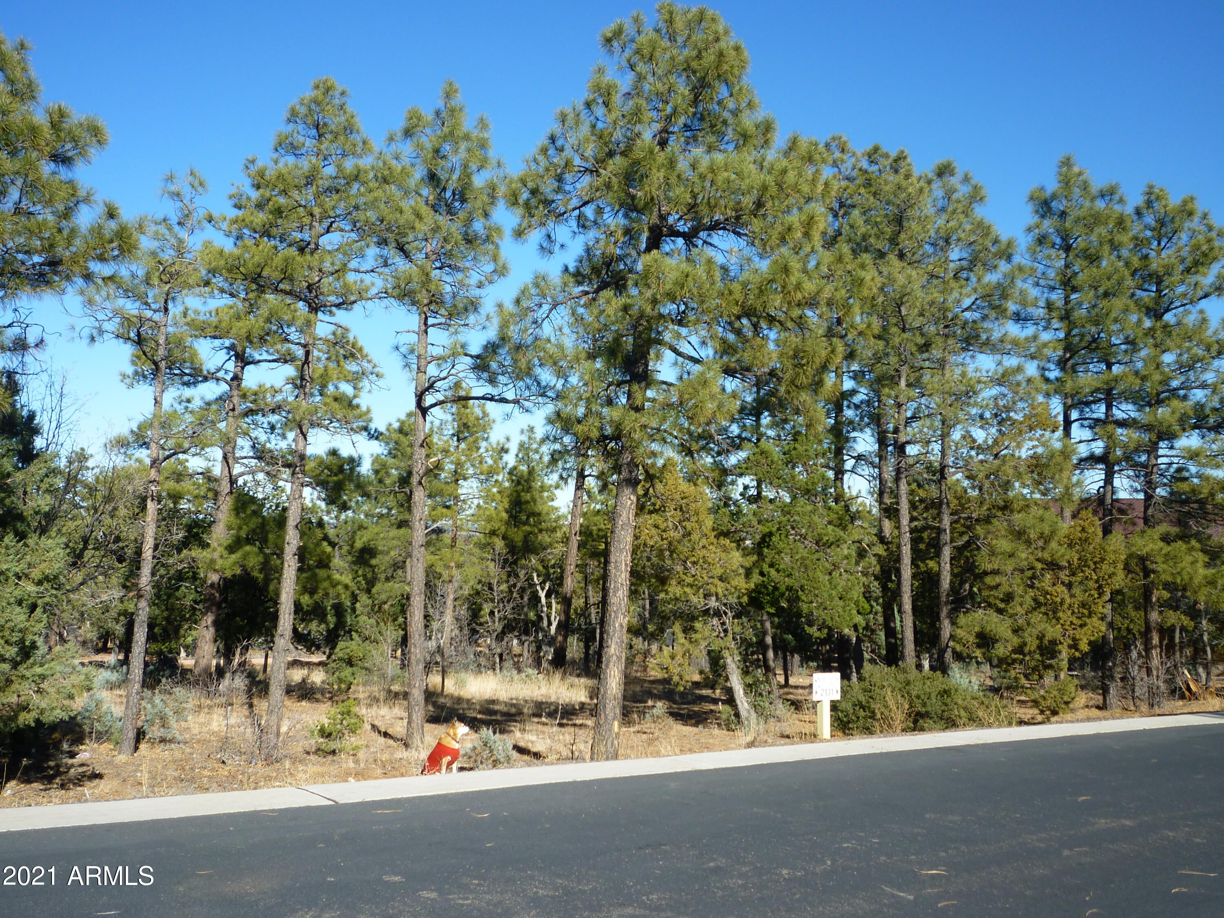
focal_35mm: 37
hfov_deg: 50.1
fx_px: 1308
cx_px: 612
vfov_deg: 38.7
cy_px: 459
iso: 80
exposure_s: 1/500
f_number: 4
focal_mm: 6.5
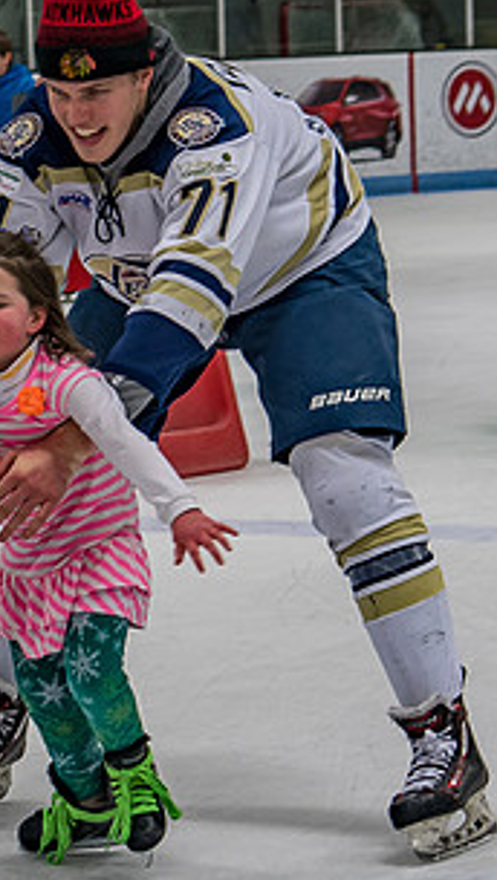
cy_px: 328
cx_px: 22
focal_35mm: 188
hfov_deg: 6.5
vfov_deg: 11.4
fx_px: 4396
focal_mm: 48
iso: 250
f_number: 4
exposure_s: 1/250
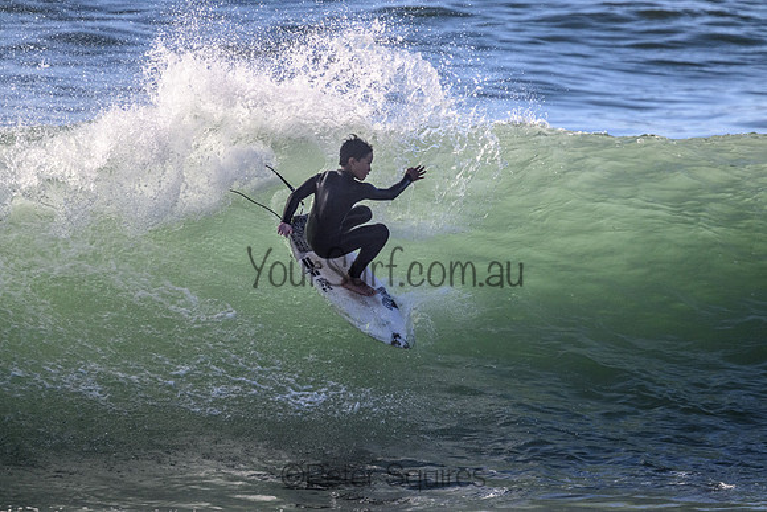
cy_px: 256
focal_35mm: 720
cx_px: 384
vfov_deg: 1.9
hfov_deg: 2.9
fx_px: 15343
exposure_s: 1/2000
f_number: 11
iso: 2200
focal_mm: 720
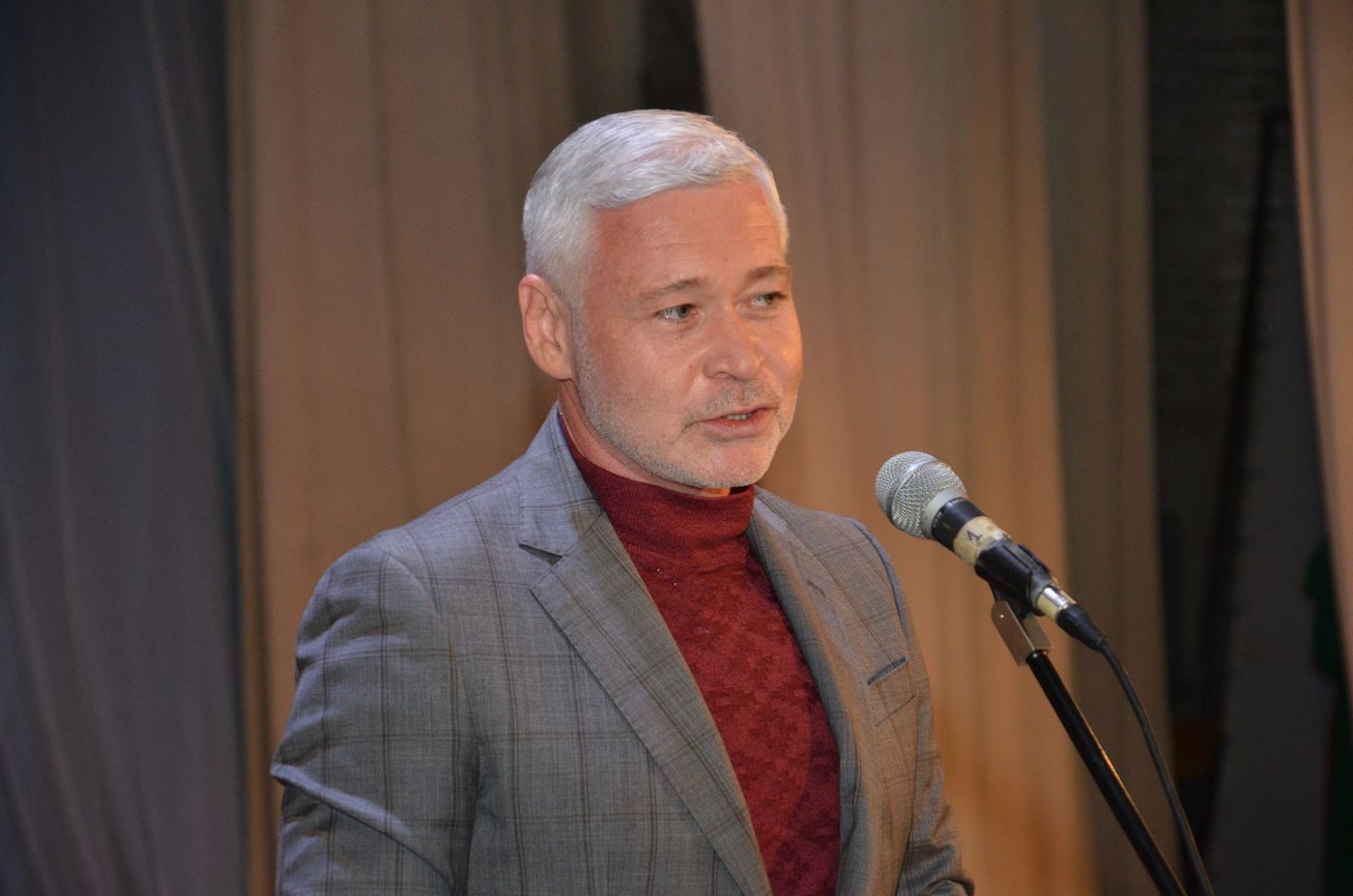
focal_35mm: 158
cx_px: 676
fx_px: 5907
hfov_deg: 13.1
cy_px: 448
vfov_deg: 8.7
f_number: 5.6
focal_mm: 105
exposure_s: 1/200
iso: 1250
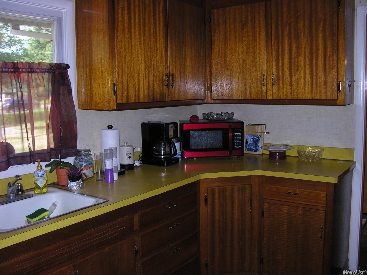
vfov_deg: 40.7
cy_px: 138
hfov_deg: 52.6
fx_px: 371
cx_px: 184
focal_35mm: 35
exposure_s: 1/60.1
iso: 50
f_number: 2.8
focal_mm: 8.9
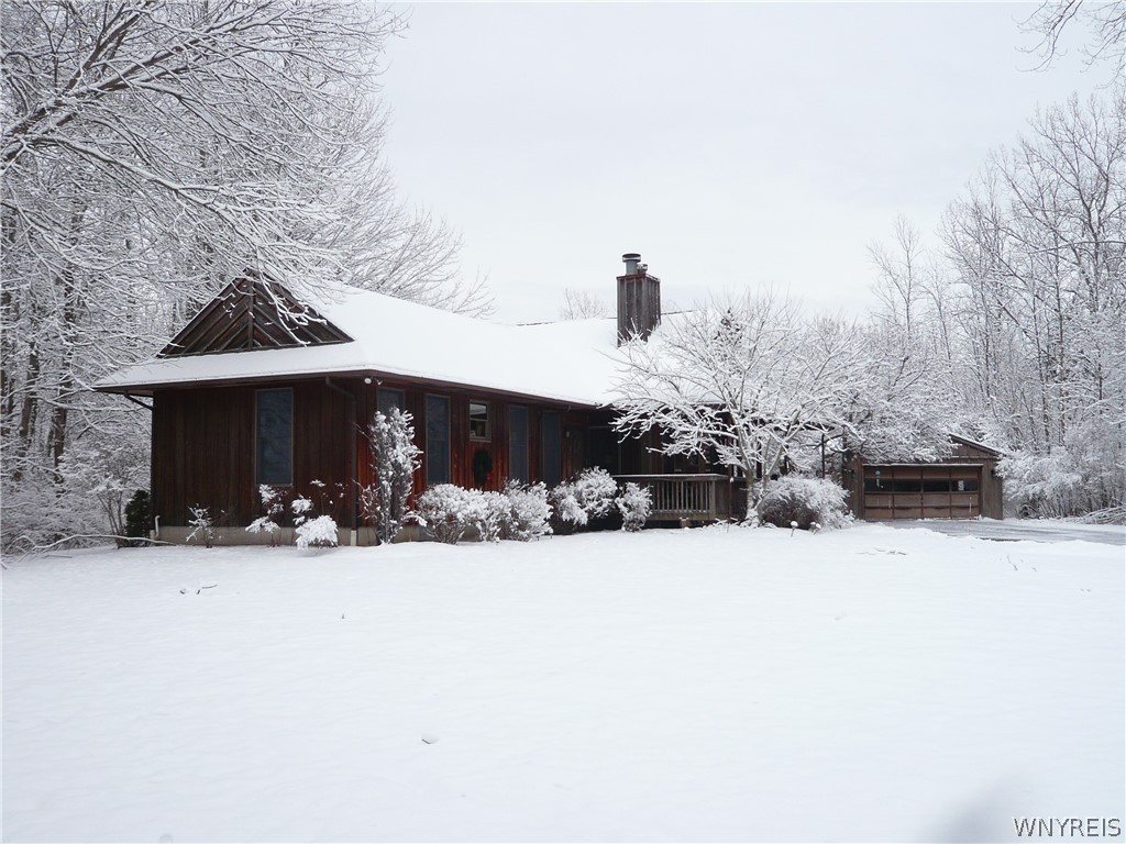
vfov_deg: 39.7
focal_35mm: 36
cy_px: 422
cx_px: 563
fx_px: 1171
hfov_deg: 51.4
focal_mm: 5.8
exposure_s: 1/160
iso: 100
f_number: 3.1
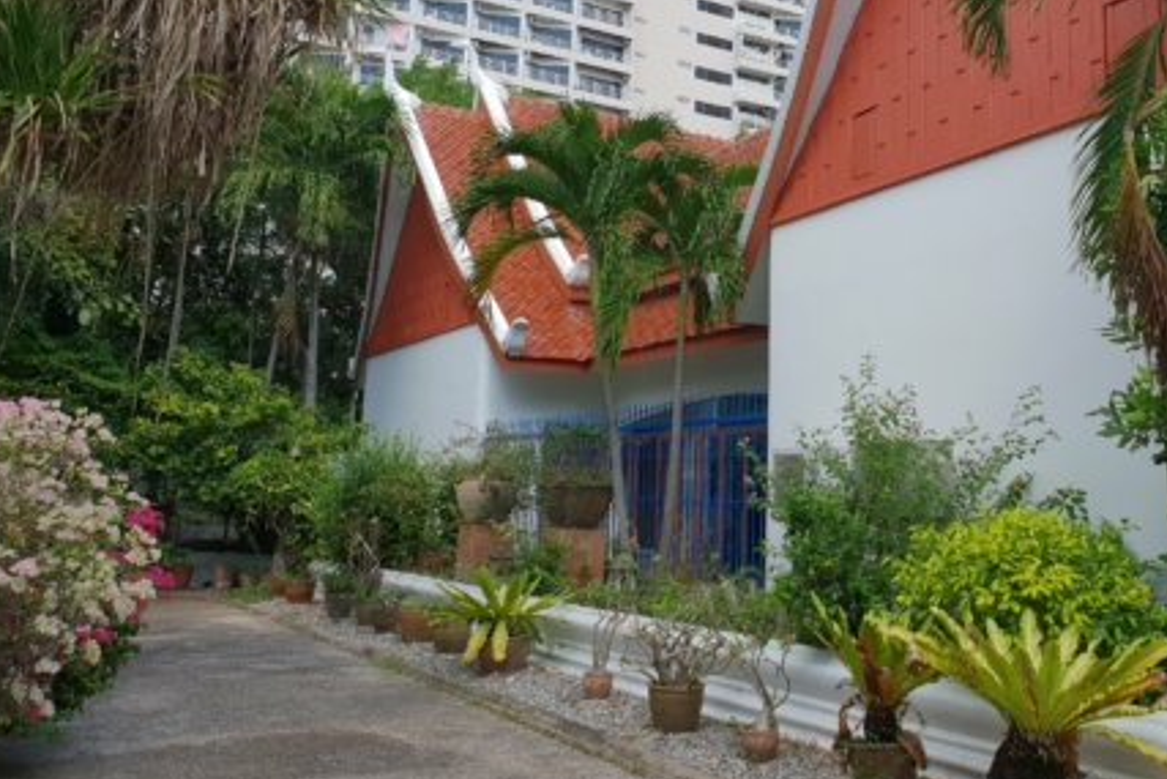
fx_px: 1200
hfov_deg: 51.1
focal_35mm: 37
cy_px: 260
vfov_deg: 35.6
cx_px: 763
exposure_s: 1/763
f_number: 2.4
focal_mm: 4.3
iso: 50
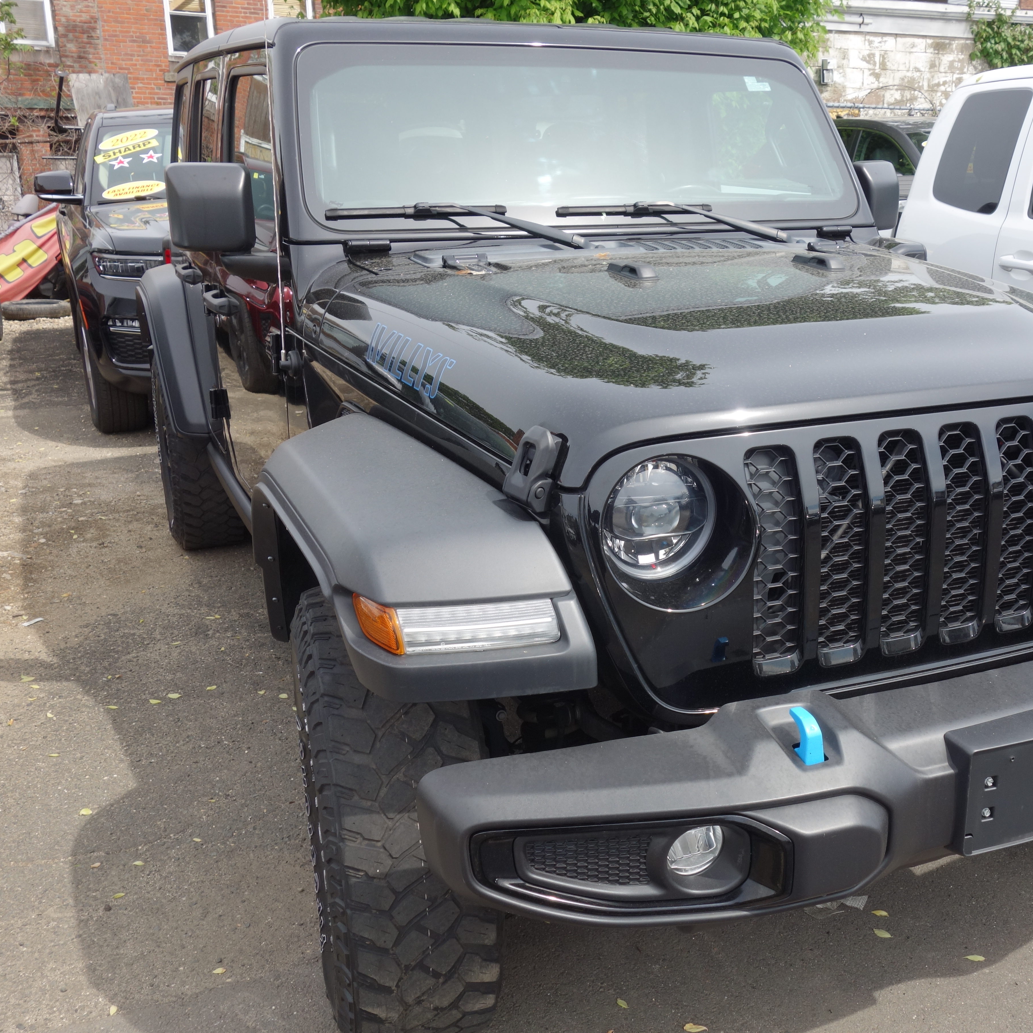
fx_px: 1215
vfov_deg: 46.0
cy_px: 513
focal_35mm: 36
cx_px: 661
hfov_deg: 45.6
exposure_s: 1/250
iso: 125
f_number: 5.6
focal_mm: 10.4
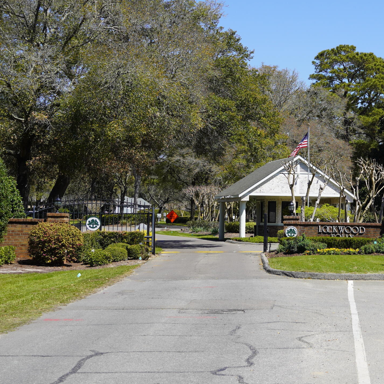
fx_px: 1004
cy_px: 148
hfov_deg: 21.3
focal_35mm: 80
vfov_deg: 21.6
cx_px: 322
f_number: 5
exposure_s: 1/640
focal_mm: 30
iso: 100
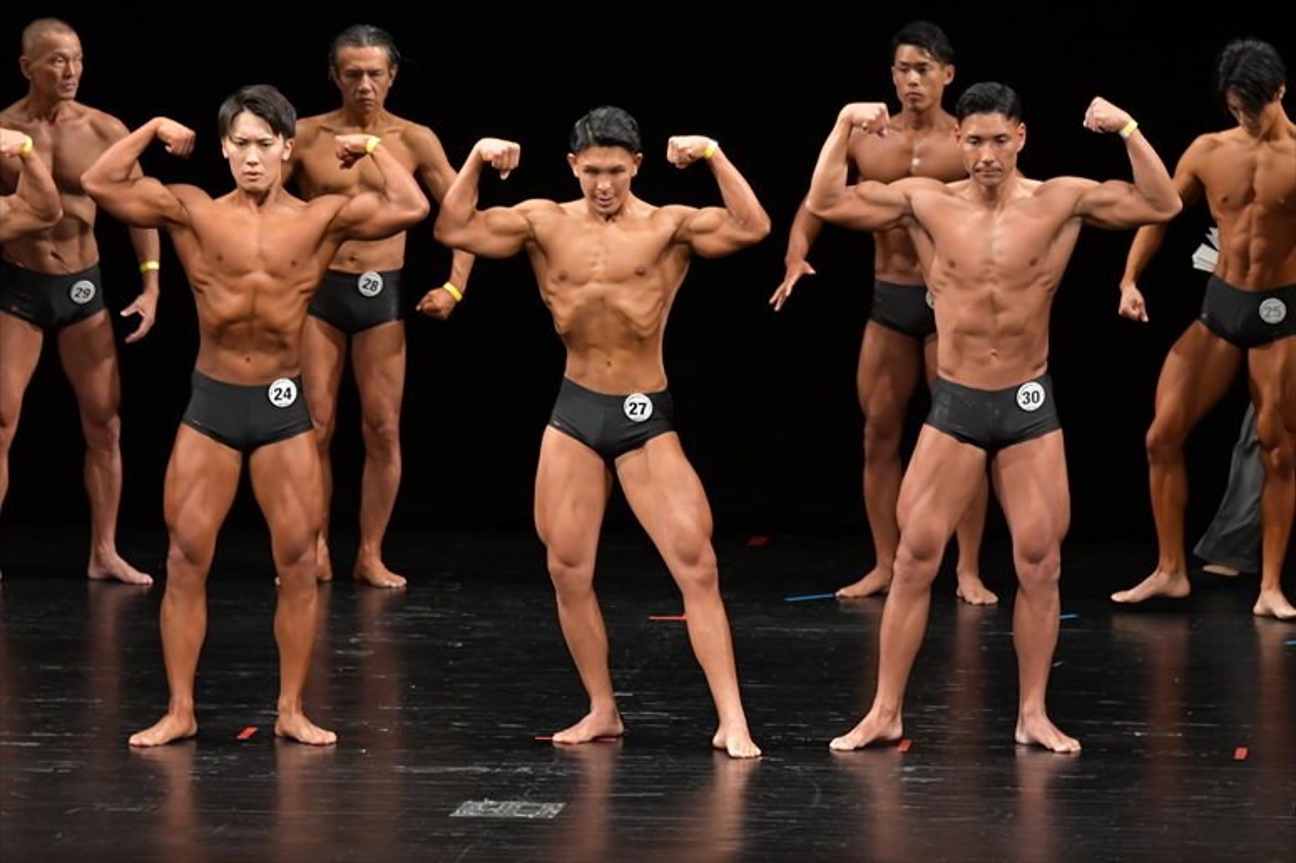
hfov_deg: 8.6
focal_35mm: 240
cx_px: 648
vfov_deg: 5.7
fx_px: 8636
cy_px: 432
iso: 3200
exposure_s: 1/400
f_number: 5.6
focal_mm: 160
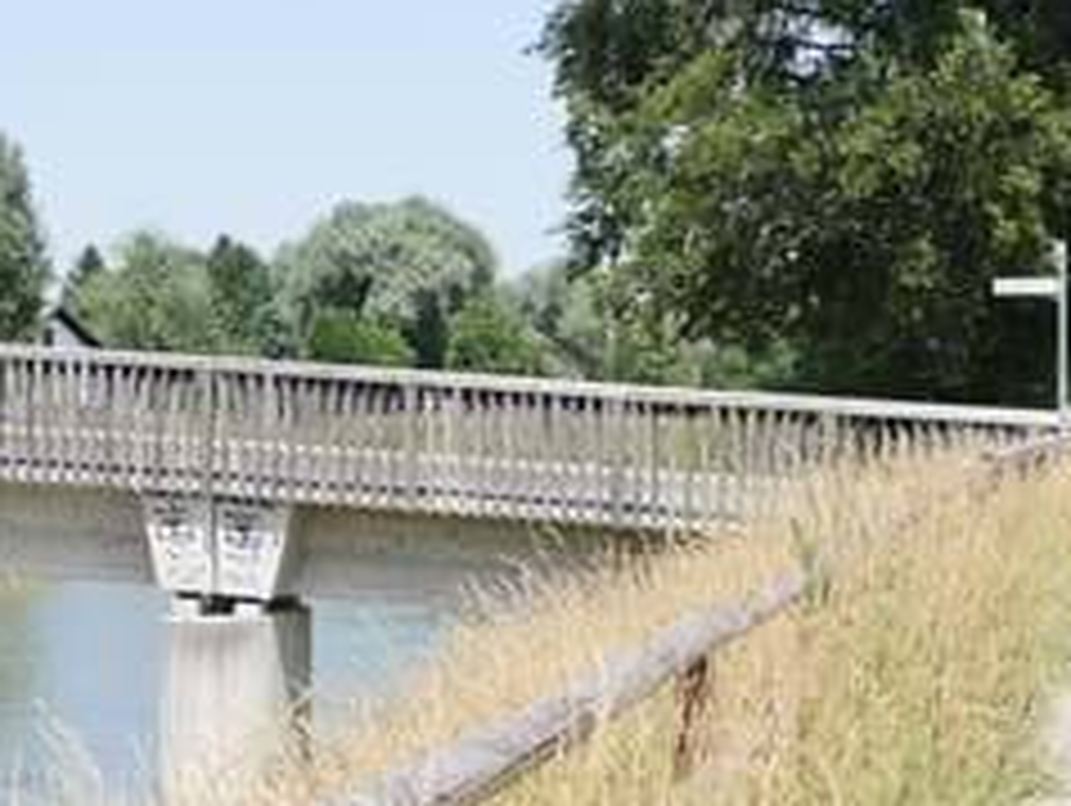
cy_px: 437
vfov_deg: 15.8
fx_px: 2911
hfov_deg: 20.8
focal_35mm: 94
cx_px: 639
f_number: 7.1
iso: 200
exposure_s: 1/250
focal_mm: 28
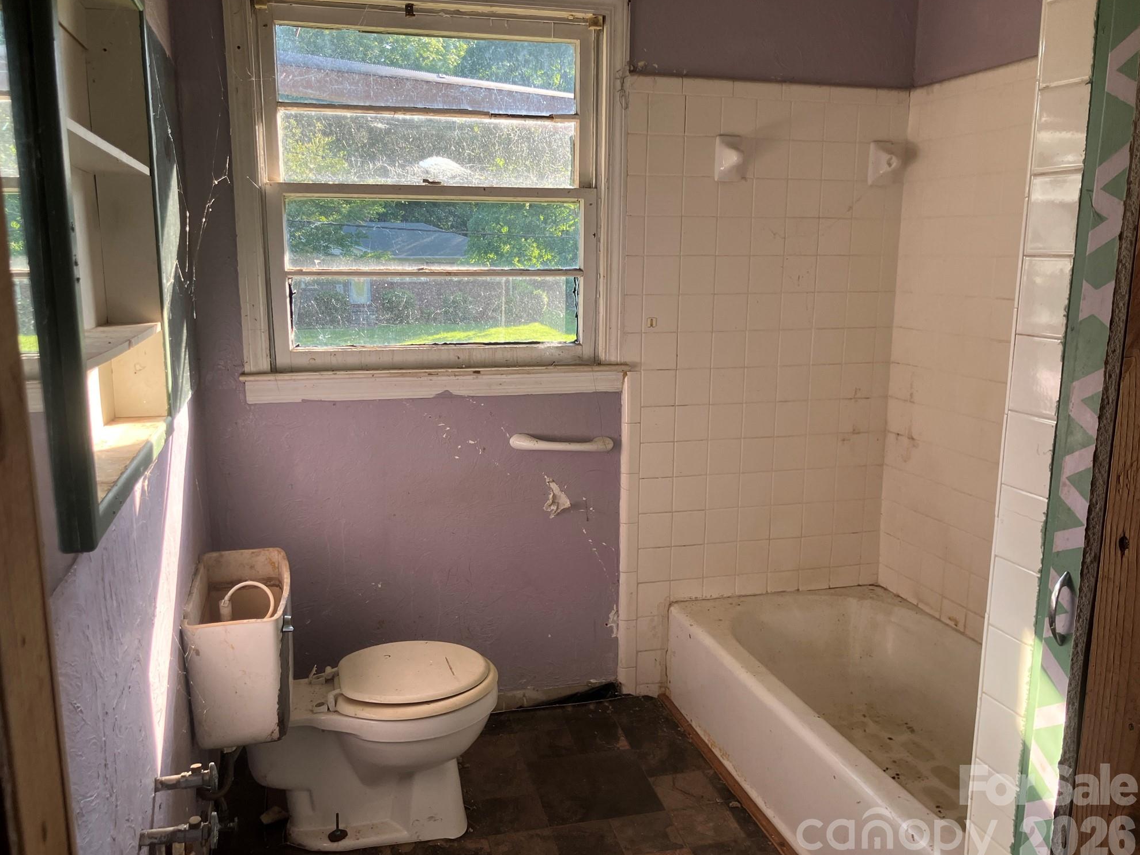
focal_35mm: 29
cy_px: 435
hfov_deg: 61.6
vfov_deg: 48.2
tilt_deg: -10.0
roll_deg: -0.2
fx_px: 955
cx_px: 553
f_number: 1.8
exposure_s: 1/121
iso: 40
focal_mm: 3.99
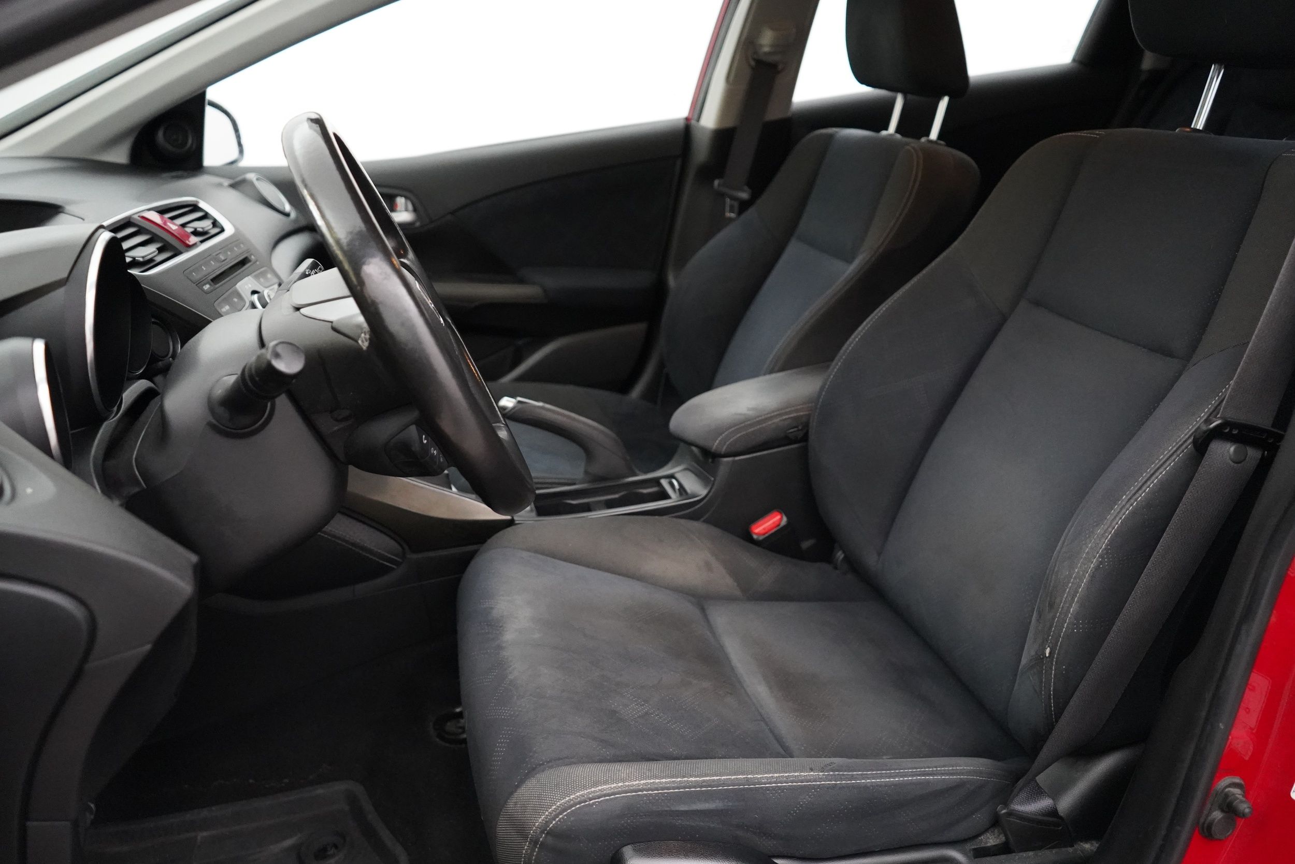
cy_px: 432
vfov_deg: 46.4
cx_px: 648
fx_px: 1007
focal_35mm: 28
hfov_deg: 65.5
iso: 10000
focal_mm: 28
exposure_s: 1/160
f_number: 3.5
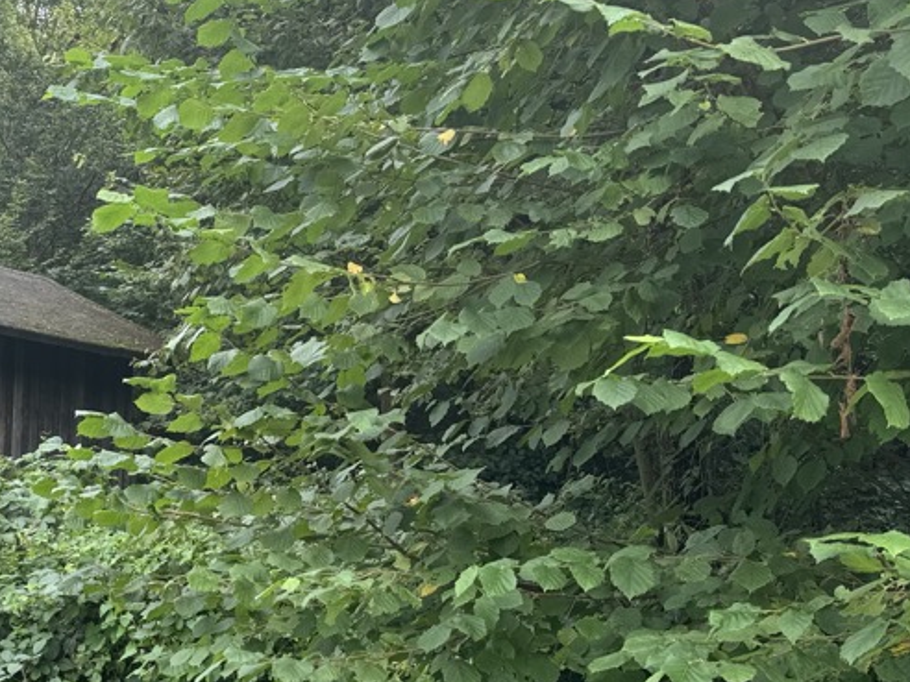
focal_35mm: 50
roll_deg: -1.7
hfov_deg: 36.3
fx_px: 1314
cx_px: 129
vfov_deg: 29.1
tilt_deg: +6.9
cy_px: 392
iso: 80
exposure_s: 1/598
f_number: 1.78
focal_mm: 6.76
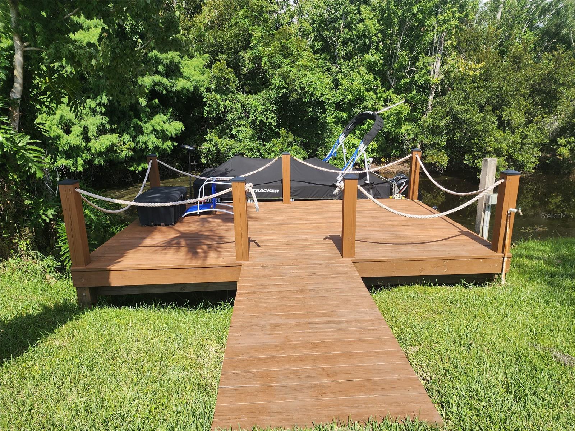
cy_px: 216
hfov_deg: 73.9
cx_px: 288
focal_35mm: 23
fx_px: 382
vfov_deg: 58.9
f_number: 1.8
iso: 12
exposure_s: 1/715
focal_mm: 6.4
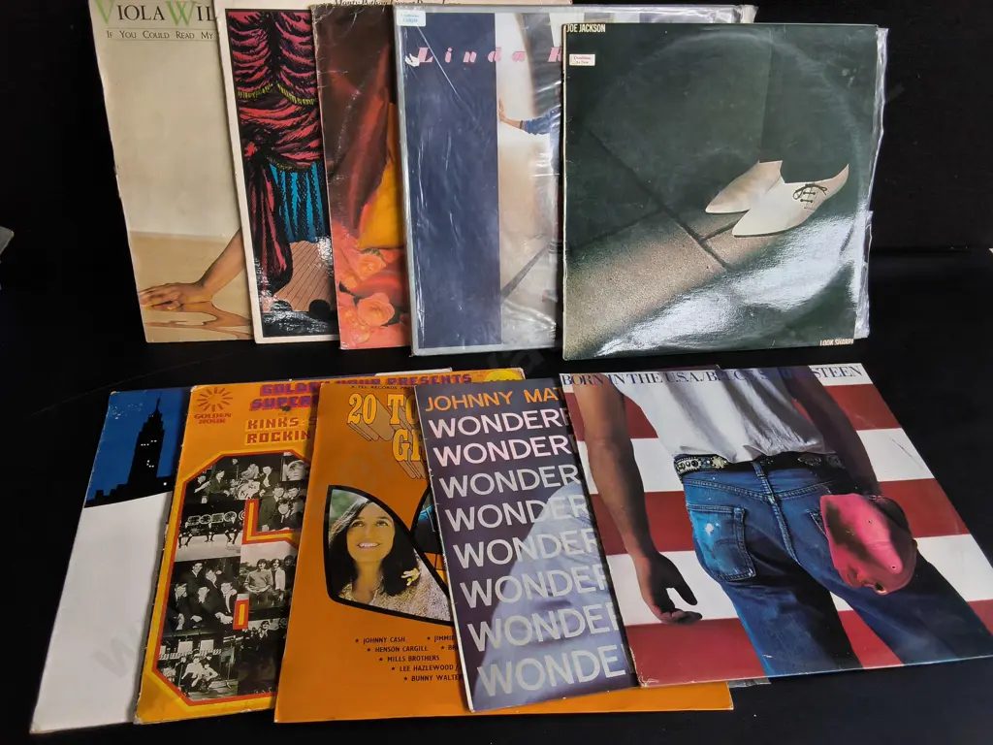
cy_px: 372
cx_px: 496
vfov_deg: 51.4
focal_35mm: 27
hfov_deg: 65.3
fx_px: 775
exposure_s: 1/120
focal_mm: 2.87
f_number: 2
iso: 80
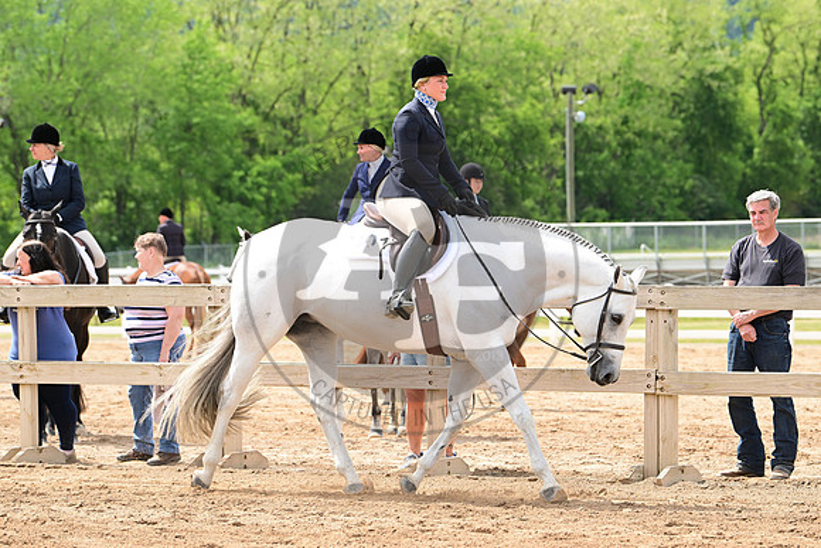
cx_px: 410
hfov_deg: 13.7
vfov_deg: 9.2
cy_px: 274
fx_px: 3421
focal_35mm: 150
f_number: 5.6
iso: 800
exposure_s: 1/1600
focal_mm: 150
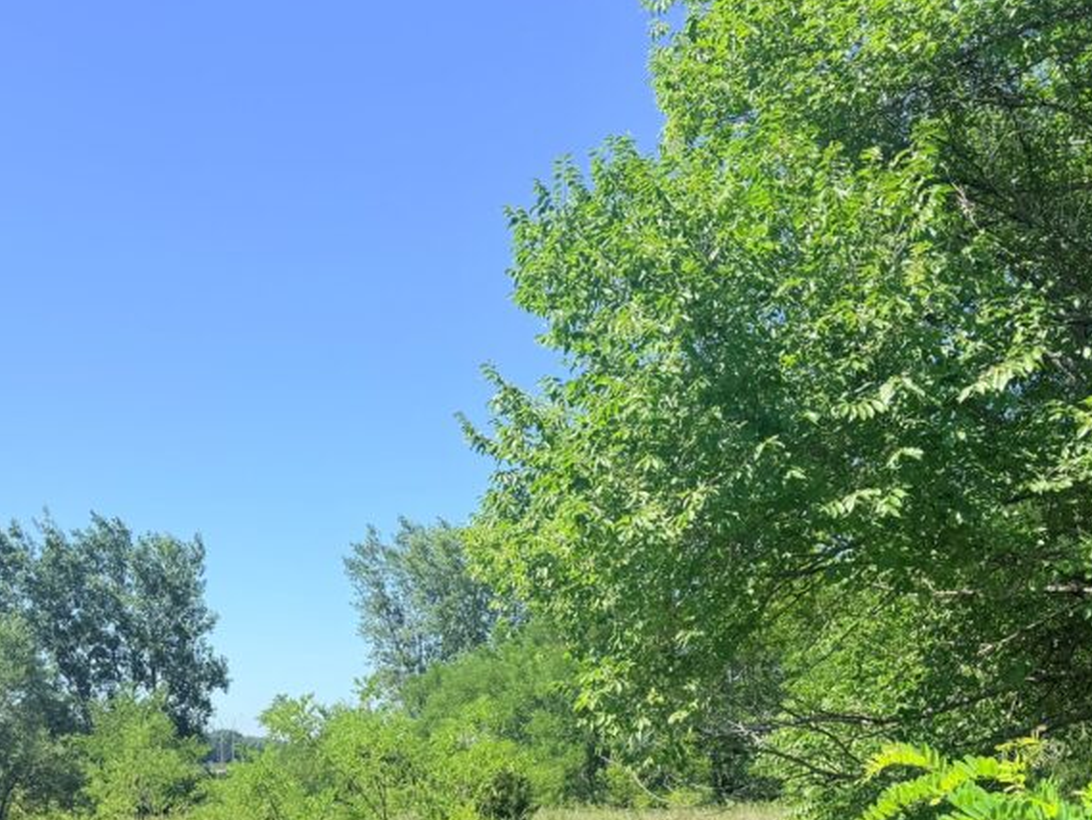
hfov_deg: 41.7
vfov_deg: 31.4
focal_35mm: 45
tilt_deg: +6.5
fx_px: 1420
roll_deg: +0.7
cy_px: 651
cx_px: 391
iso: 100
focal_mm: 6.76
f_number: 1.78
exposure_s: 1/2000
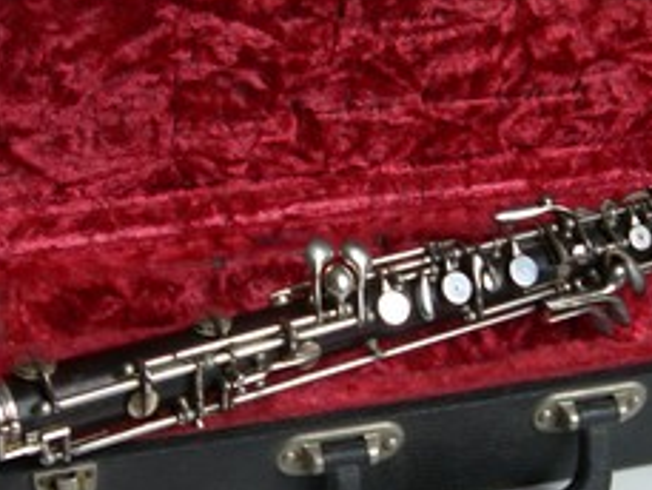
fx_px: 1564
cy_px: 306
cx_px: 333
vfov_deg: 17.8
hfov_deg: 23.5
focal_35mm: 83
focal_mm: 6.2
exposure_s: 1/30
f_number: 2.7
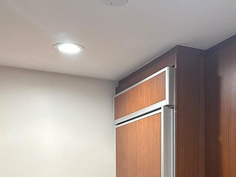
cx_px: 174
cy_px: 205
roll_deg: -0.1
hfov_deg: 29.8
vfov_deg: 21.5
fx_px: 436
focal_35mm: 64
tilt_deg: -2.0
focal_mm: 6.86
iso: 400
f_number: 1.78
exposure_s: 1/60
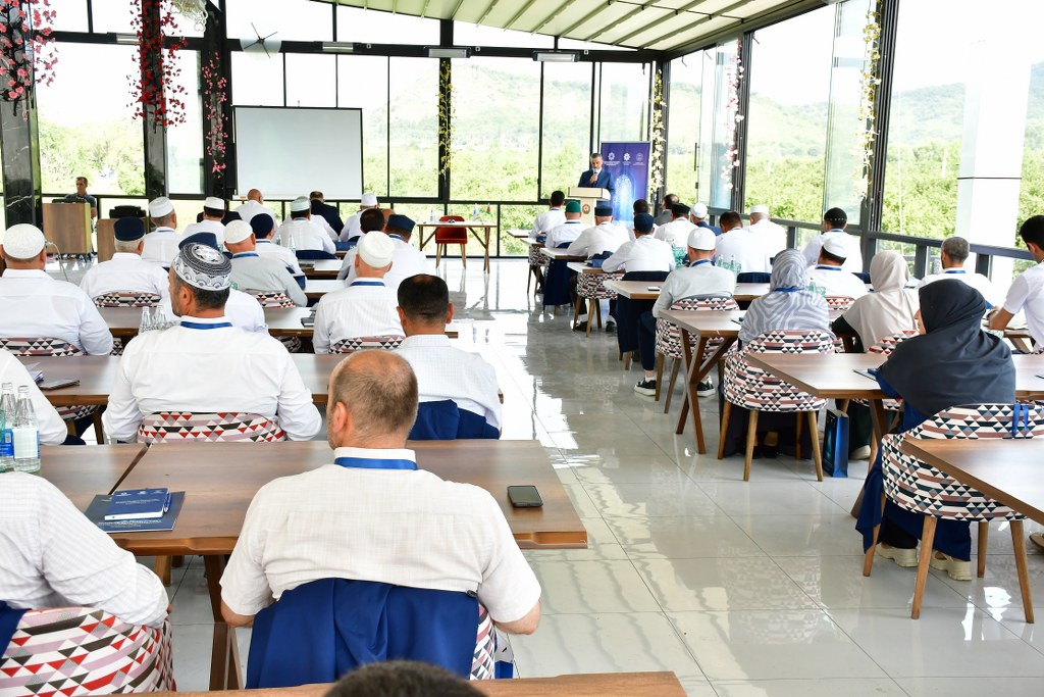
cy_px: 348
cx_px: 522
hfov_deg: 48.5
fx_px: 1160
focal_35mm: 40
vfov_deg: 33.4
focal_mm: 27
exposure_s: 1/250
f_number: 8
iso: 640
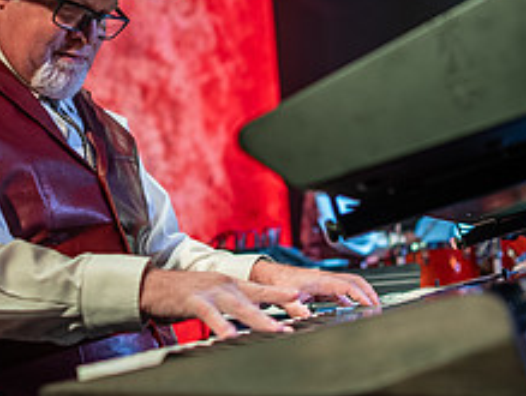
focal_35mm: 61
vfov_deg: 24.1
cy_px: 160
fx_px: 928
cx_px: 295
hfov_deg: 31.6
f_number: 1.4
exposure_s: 1/200
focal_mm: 24
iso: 160
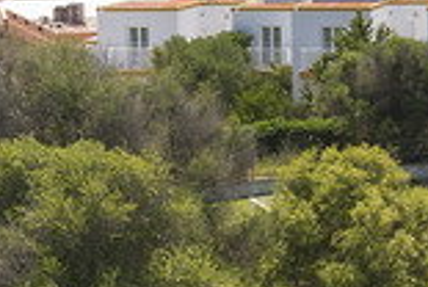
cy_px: -83
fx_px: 2275
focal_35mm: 191
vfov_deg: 7.2
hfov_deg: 10.2
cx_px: 735
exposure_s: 1/320
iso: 400
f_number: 8
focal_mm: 29
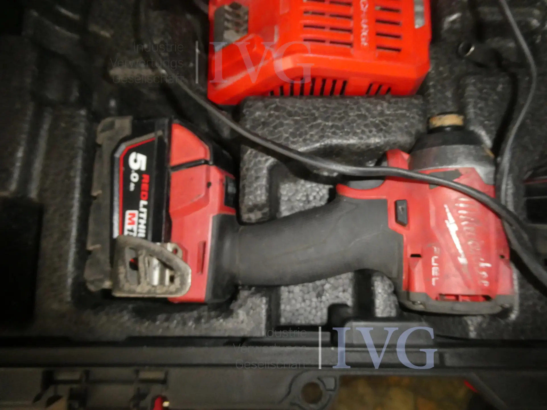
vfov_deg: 56.8
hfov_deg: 71.6
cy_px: 205
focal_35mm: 24
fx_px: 379
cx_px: 274
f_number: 3.3
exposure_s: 1/60
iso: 800
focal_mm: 4.3
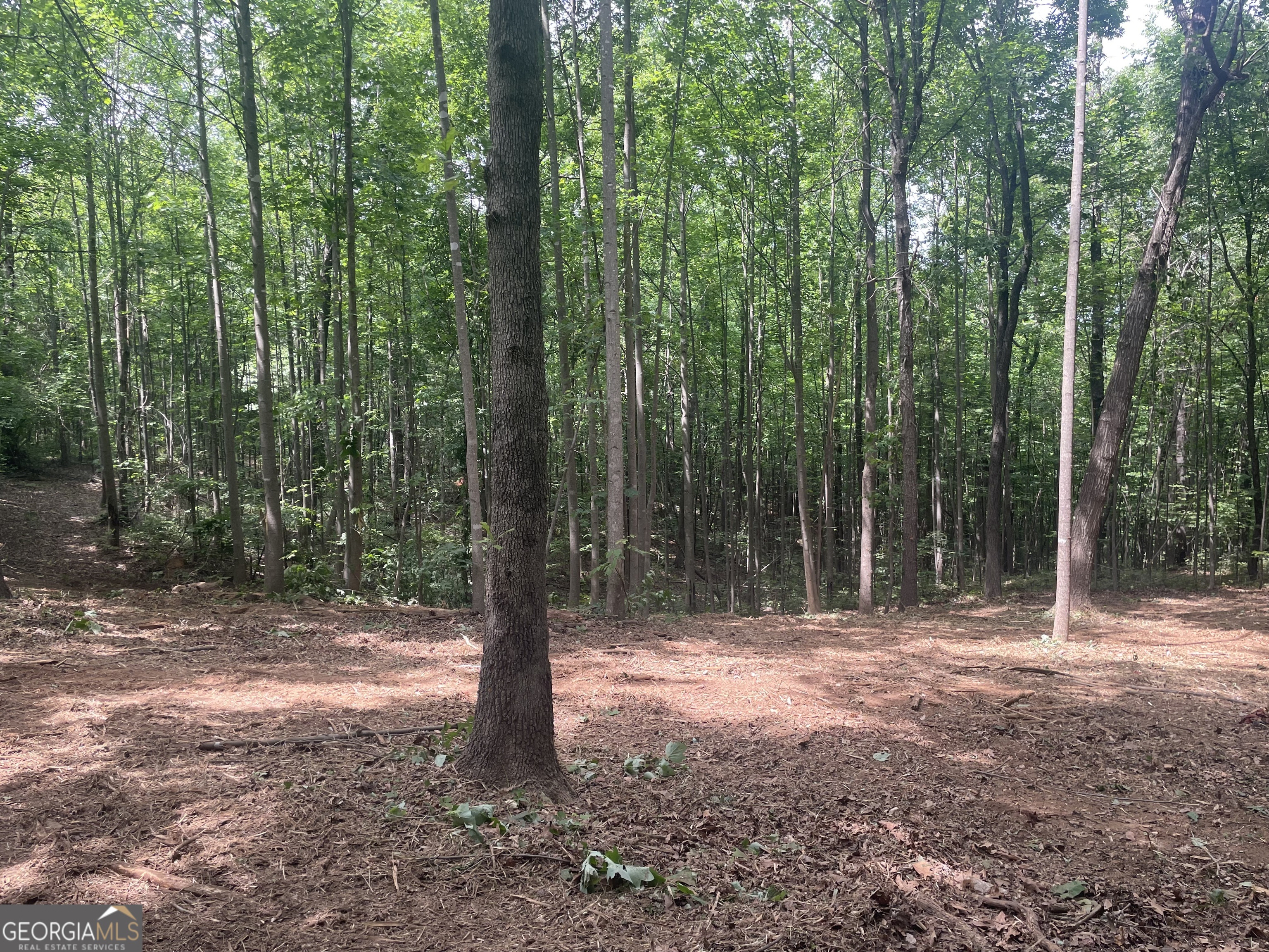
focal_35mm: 26
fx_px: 953
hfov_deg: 67.3
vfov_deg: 53.1
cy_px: 476
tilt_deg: -4.6
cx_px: 634
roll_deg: +0.7
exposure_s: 1/134
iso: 32
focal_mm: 4.2
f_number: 1.6
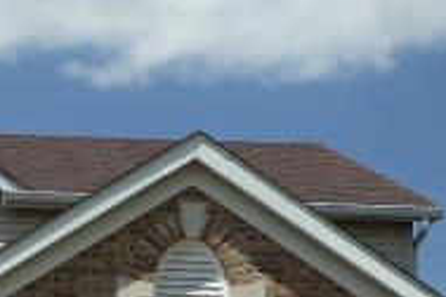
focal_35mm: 127
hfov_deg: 15.5
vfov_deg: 10.4
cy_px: 450
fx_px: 1573
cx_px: -97
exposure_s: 1/1600
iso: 100
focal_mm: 6.3
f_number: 3.7
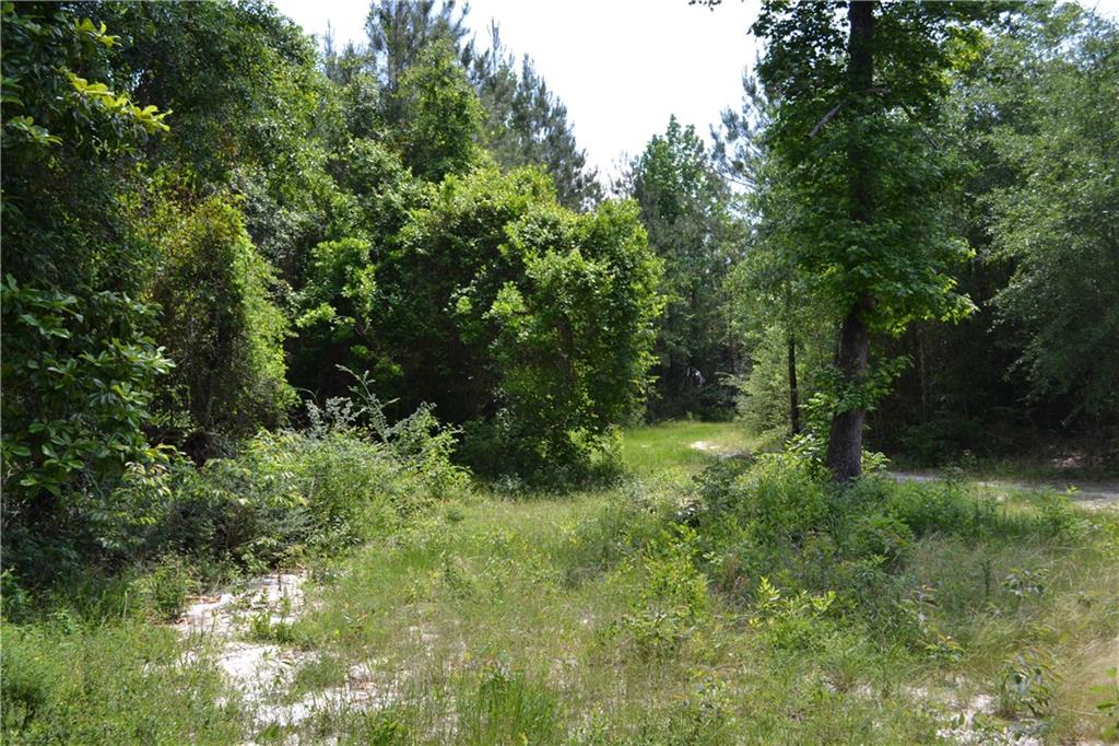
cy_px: 373
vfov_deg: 39.9
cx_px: 560
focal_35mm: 33
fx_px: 1025
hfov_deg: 57.2
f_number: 6.3
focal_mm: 22
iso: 100
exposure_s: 1/160
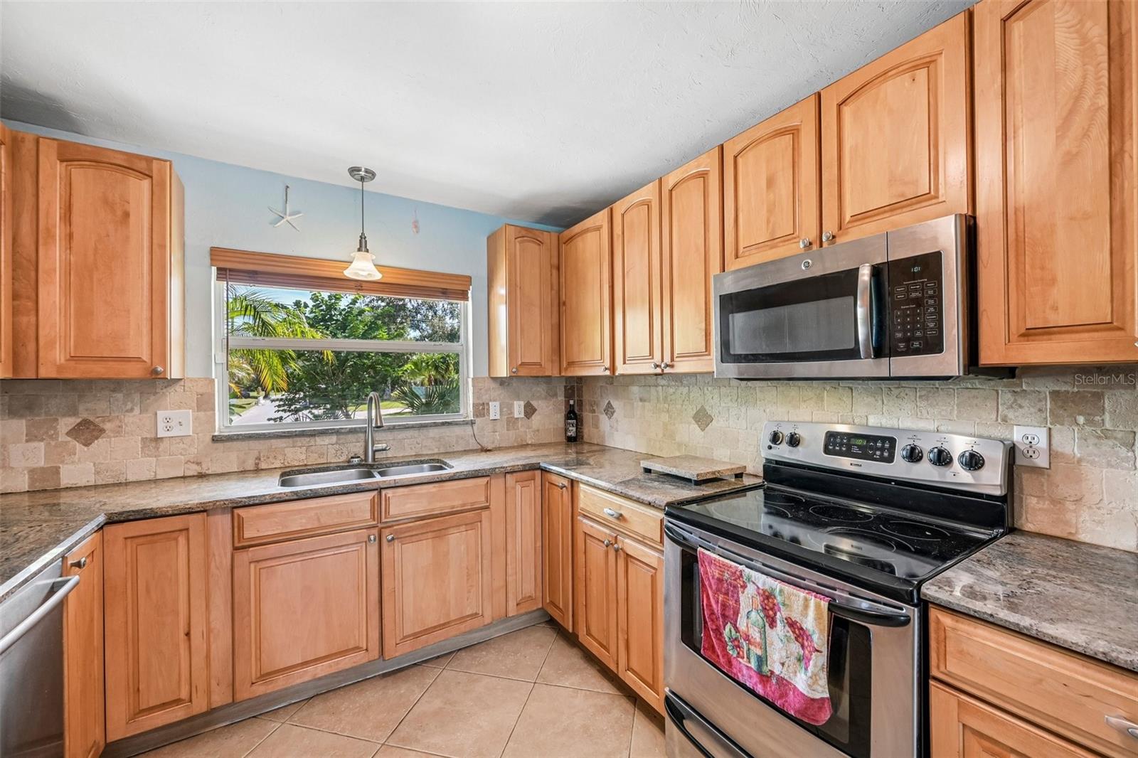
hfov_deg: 104.3
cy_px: 379
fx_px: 442
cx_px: 569
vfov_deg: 81.2
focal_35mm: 14
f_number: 8
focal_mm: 14
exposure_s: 1/40
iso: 400
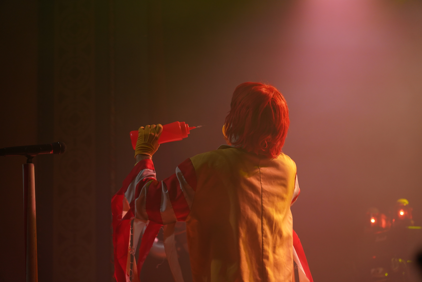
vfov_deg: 15.9
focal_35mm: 86
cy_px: 141
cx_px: 211
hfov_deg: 23.6
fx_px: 1008
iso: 2000
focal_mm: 86
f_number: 4
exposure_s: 1/160
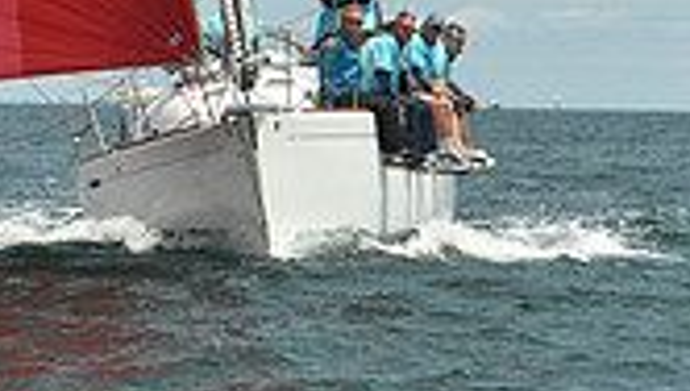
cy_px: -745
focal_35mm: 438
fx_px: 8027
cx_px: -27
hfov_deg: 4.9
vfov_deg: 2.8
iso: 320
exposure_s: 1/1250
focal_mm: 120
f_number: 9
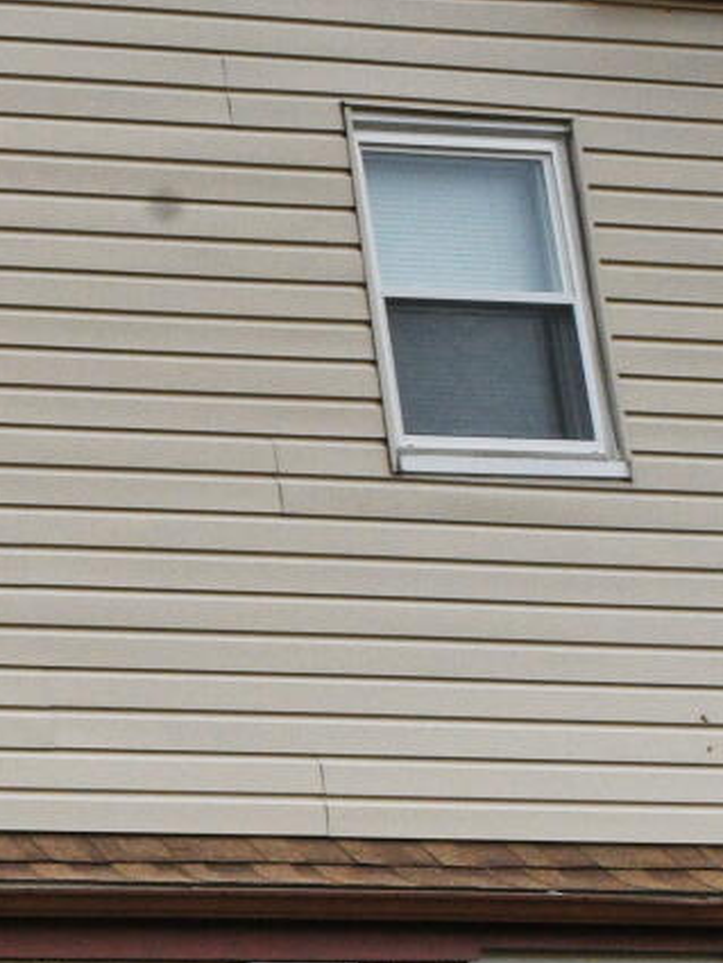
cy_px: 958
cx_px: -1877
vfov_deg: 20.0
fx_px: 2644
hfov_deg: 9.1
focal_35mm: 95
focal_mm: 14
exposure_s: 1/250
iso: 640
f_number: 14
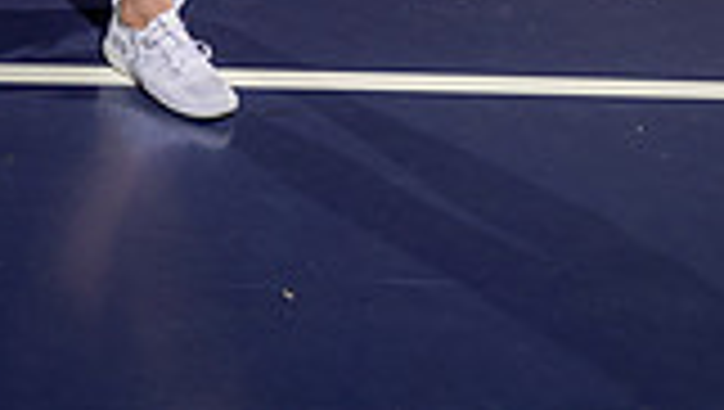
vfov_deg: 9.6
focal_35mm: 111
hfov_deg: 19.3
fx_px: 2133
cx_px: 364
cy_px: -599
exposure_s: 1/250
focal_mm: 38
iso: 250
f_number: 4
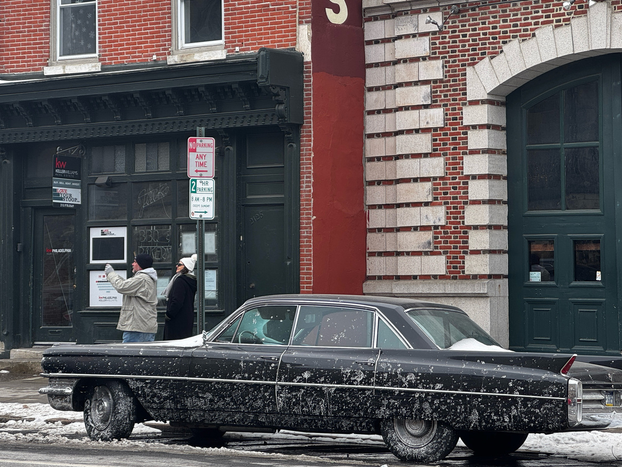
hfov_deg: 20.4
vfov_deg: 15.4
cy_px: 184
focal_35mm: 96
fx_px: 1725
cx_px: 377
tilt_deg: +3.9
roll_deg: +0.0
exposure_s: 1/121
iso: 25
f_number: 2.8
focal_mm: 9
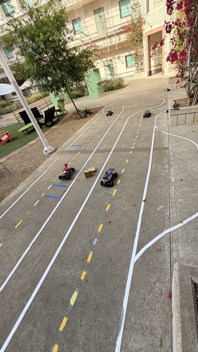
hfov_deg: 66.8
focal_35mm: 16
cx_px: 113
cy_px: 182
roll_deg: +12.9
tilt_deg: -36.8
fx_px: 149
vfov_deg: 99.3
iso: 50
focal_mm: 2.22
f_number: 2.2
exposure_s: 1/381
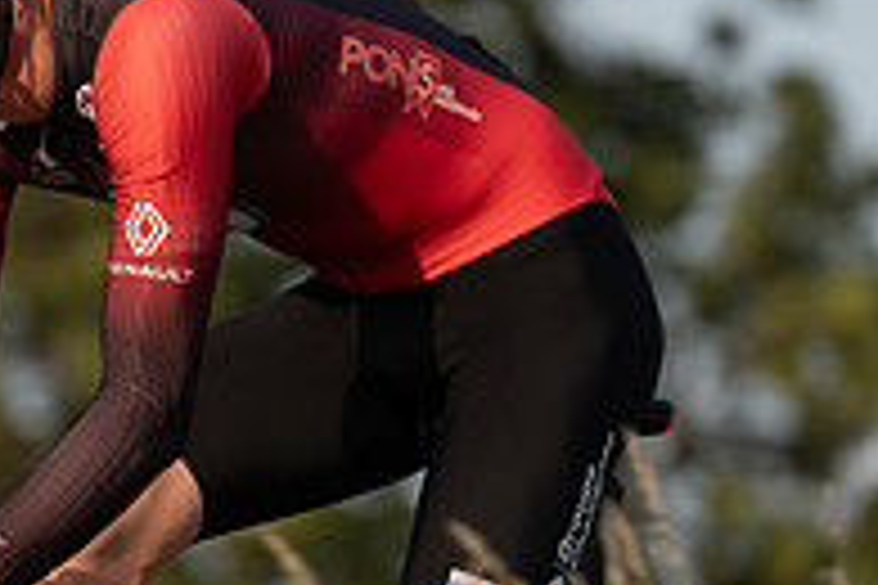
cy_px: 191
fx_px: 14510
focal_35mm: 595
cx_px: -81
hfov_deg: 3.5
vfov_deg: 2.3
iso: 160
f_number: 4
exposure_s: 1/1000
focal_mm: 200
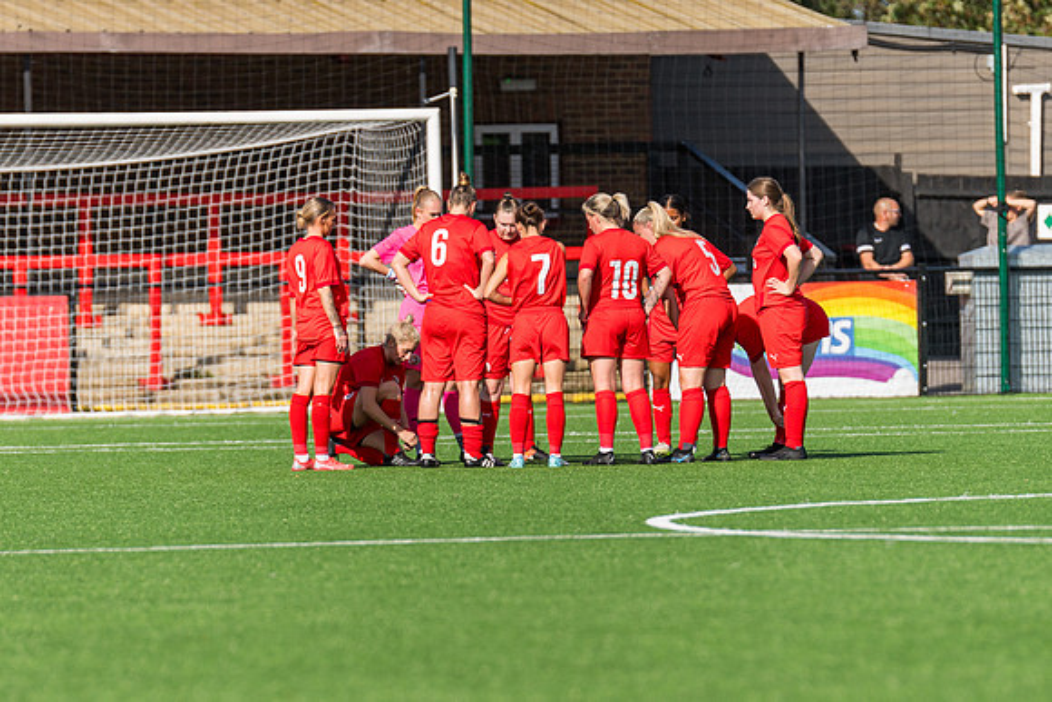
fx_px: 13152
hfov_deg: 4.6
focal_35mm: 450
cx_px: 526
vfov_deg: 3.1
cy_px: 351
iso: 200
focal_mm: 300
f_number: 4
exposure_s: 1/2000
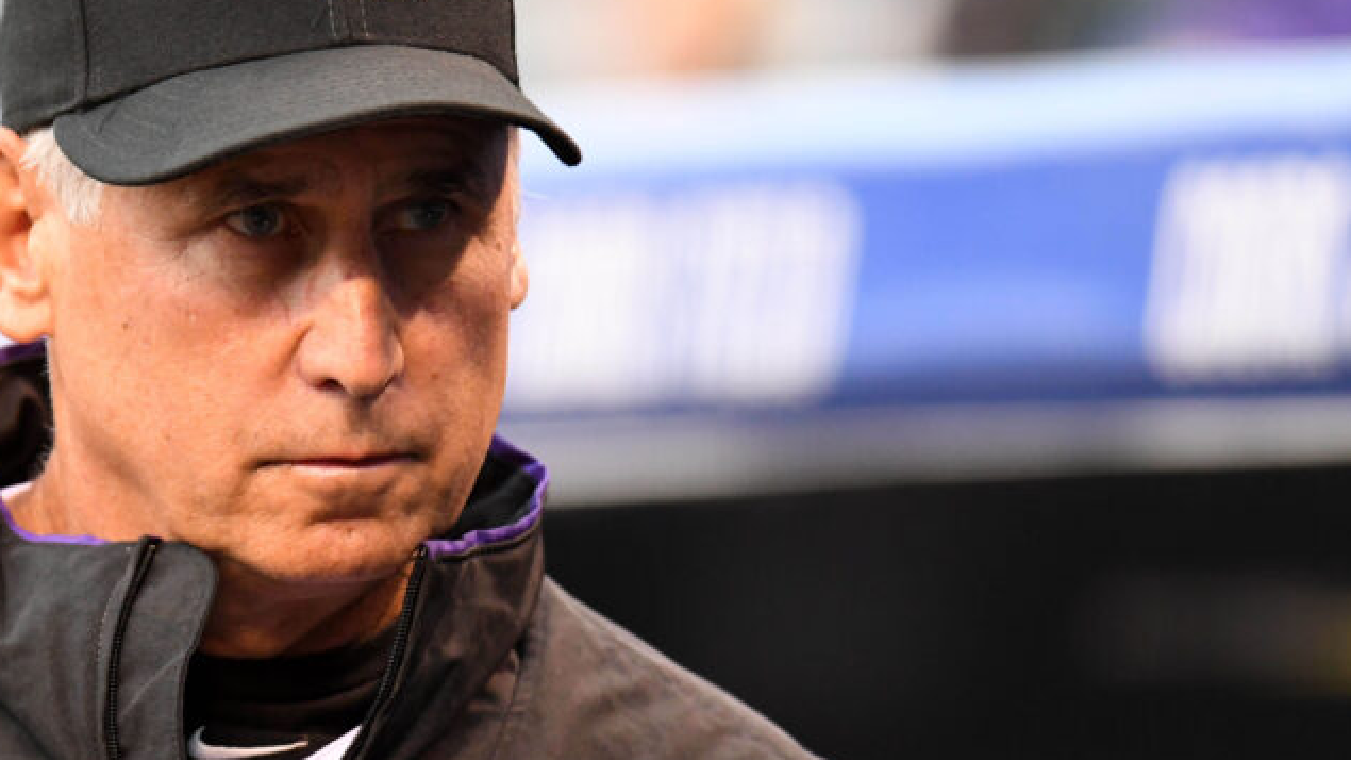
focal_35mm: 1014
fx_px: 36320
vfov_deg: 1.2
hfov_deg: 2.1
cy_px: 423
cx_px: 308
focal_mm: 400
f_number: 3.2
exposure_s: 1/1600
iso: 2500
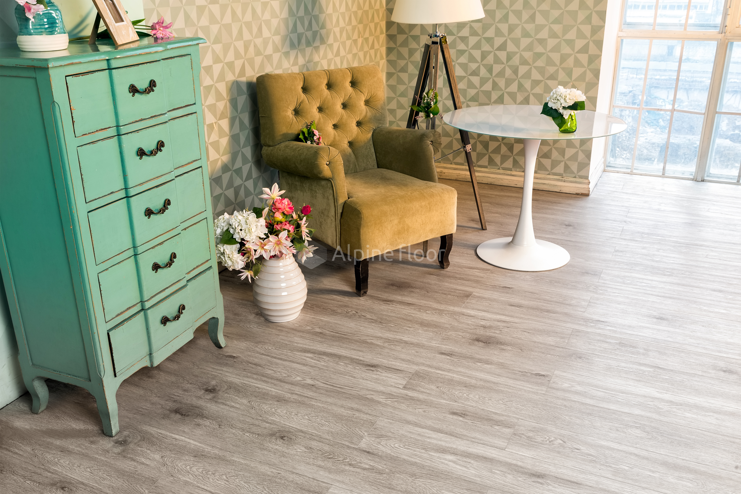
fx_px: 741
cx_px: 370
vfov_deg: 36.9
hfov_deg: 53.1
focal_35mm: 36
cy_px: 247
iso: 100
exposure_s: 10
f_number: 14
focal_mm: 36
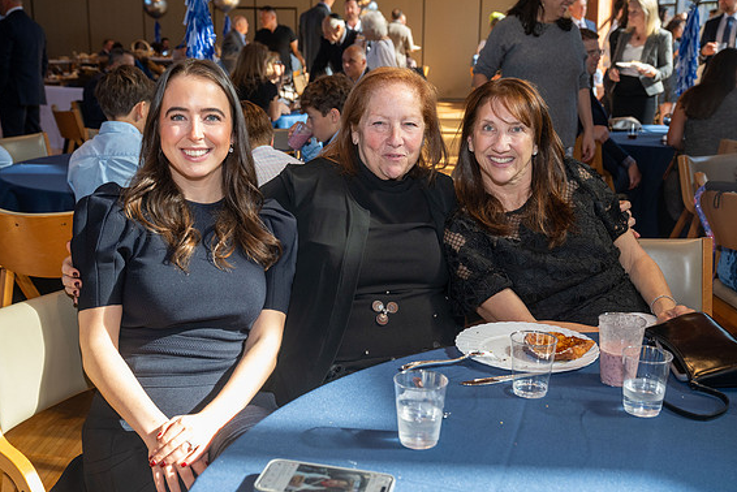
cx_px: 363
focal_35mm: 41
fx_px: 840
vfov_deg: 32.7
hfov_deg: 47.4
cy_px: 244
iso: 800
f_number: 5.6
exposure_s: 1/160
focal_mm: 40
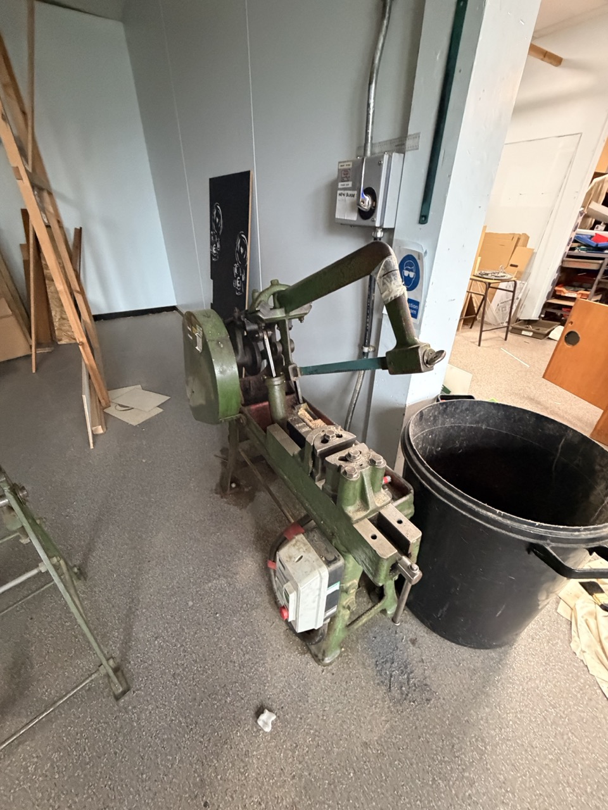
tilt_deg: -30.7
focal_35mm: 14
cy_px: 405
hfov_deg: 85.7
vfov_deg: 102.1
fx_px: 328
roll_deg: -0.6
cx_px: 304
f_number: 2.2
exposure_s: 1/50
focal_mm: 2.22
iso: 800
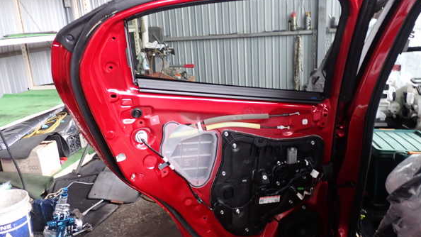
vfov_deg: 35.6
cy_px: 122
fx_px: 368
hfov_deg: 59.5
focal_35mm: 33
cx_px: 212
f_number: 2.3
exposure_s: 1/30
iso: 250
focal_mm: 5.4
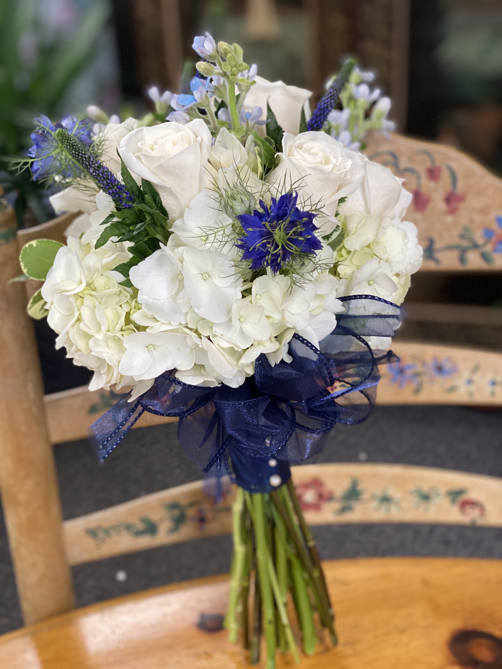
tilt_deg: -29.2
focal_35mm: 52
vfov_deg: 36.8
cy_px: 334
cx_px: 251
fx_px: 1005
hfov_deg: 28.0
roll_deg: +3.7
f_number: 2
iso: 200
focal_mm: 6
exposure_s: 1/120
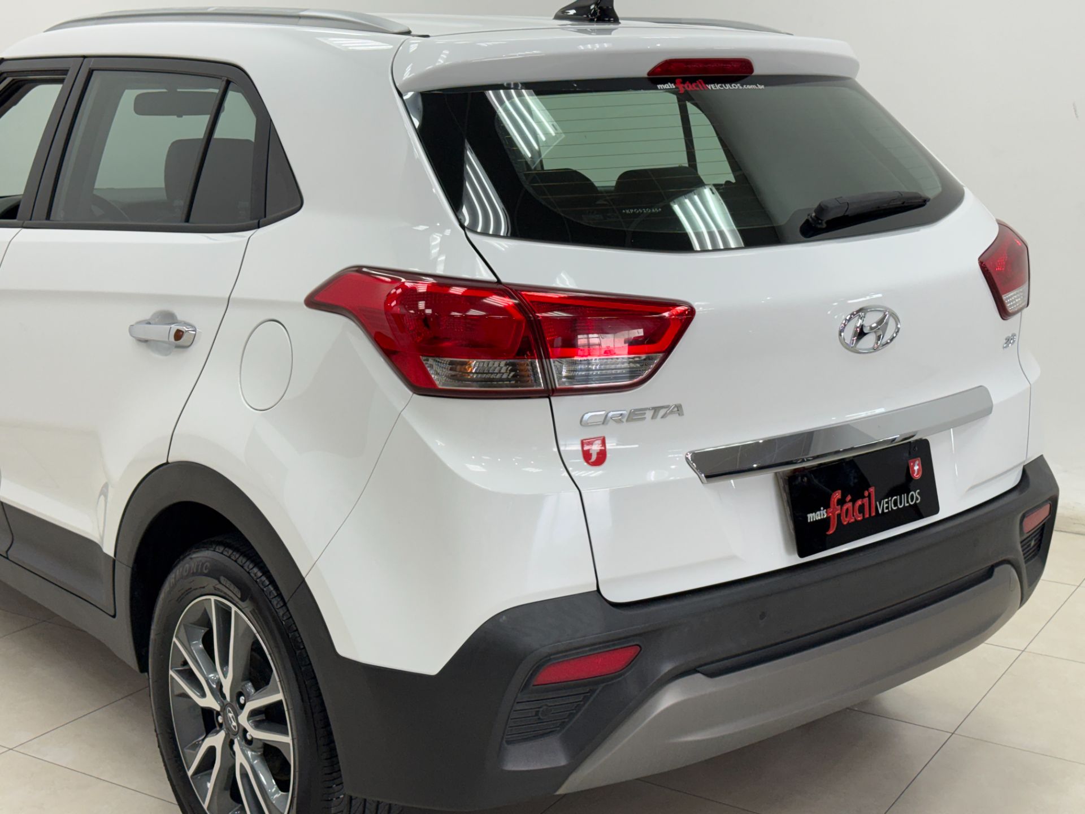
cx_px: 542
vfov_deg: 30.3
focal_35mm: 48
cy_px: 407
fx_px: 1505
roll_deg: +0.4
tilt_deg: -12.7
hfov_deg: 39.7
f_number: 1.78
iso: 100
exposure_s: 1/120
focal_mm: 6.76
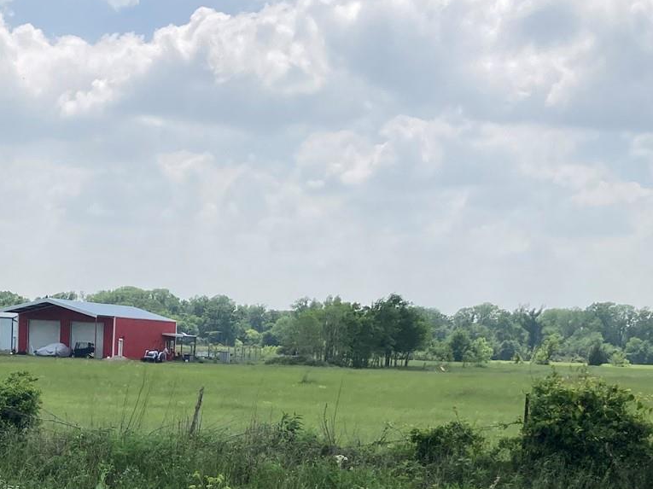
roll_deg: +2.1
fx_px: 1414
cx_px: 217
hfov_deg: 25.9
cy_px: 524
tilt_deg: -3.9
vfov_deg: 18.9
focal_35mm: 75
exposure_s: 1/2857
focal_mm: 3.99
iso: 25
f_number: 1.8
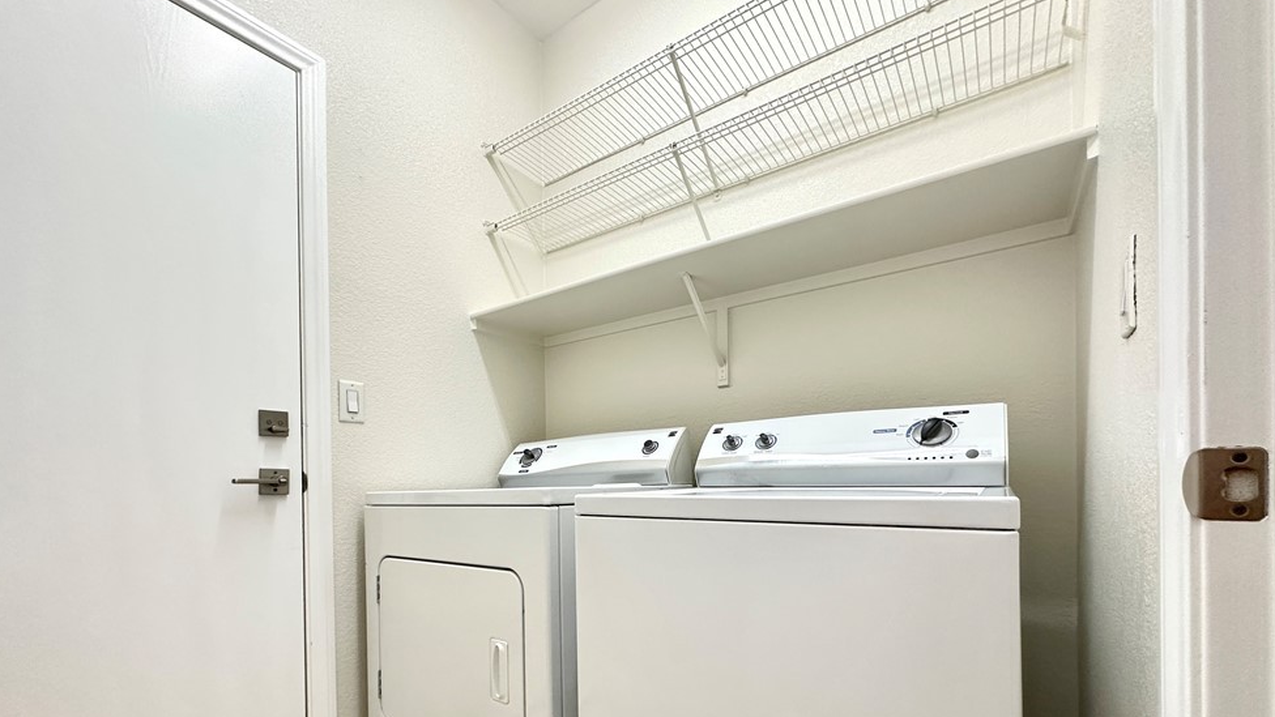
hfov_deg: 99.3
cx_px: 613
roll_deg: +0.9
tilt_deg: -0.2
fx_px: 541
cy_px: 481
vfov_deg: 65.2
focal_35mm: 16
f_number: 2.2
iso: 250
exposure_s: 1/120
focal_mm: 2.22
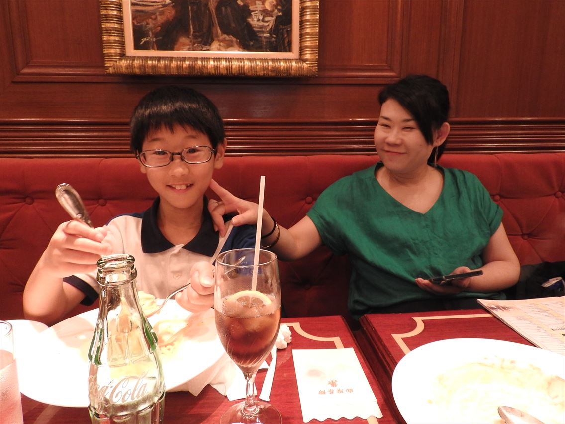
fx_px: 392
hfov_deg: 71.6
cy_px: 212
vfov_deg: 56.8
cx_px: 282
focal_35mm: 24
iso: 400
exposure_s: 1/13
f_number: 3.3
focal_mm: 4.3
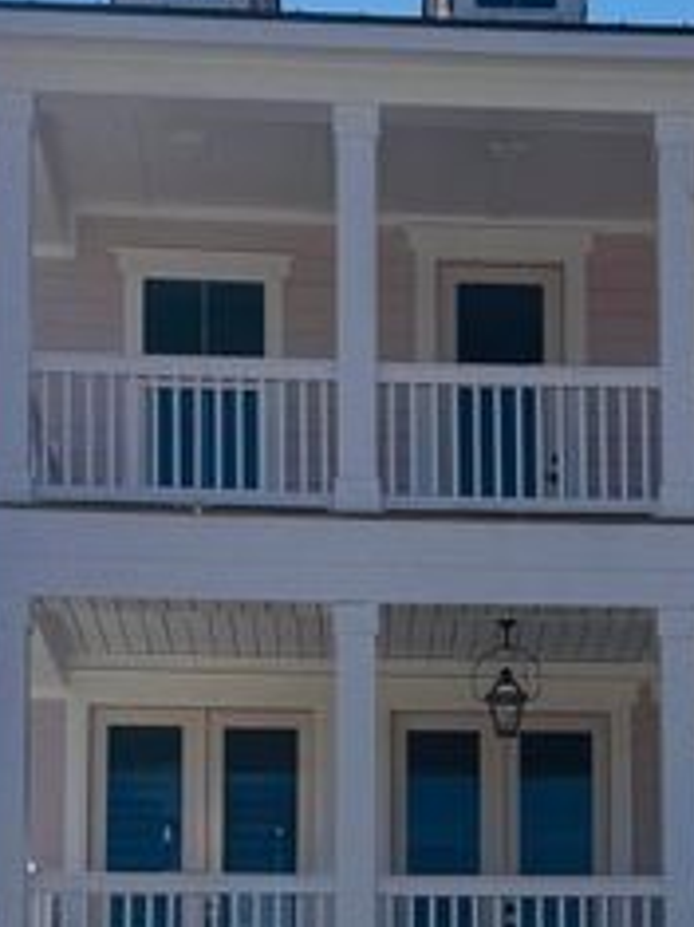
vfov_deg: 27.3
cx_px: 304
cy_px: 878
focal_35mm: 68
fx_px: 1819
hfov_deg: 21.6
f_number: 1.78
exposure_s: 1/10417
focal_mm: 6.76
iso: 80
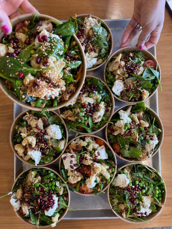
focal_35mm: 26
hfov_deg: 53.1
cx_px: 86
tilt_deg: -87.0
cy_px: 114
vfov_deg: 67.3
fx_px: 172
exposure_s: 1/50
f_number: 1.6
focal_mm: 5.1
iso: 125
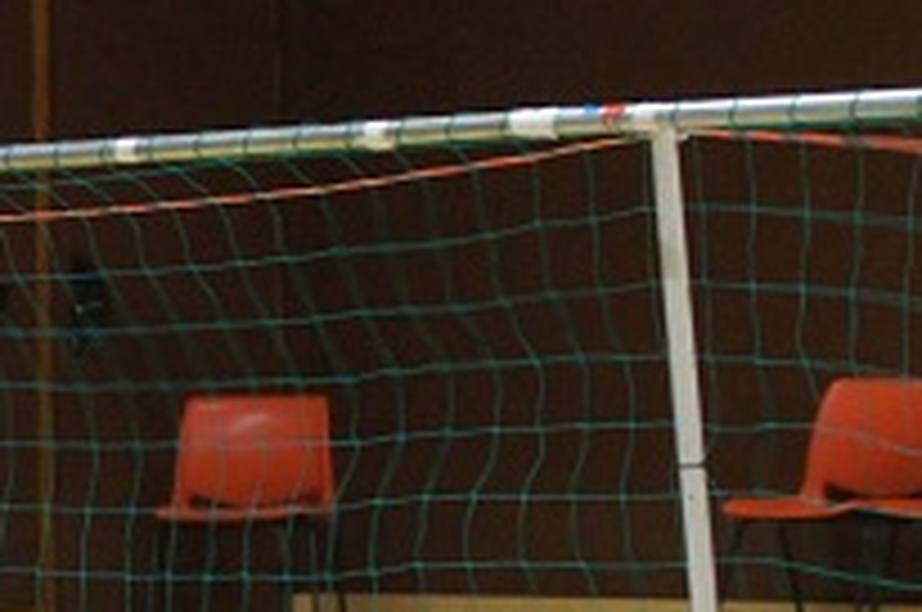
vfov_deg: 5.8
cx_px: -324
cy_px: 778
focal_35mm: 234
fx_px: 5984
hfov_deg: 8.7
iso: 1600
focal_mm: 40
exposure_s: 1/60
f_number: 4.5
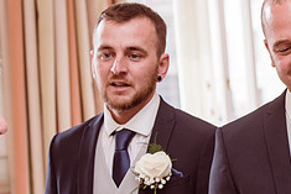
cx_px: 333
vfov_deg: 7.9
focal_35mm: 173
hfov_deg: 11.7
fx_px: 1399
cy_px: 118
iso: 500
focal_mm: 70
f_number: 5.6
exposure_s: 1/200
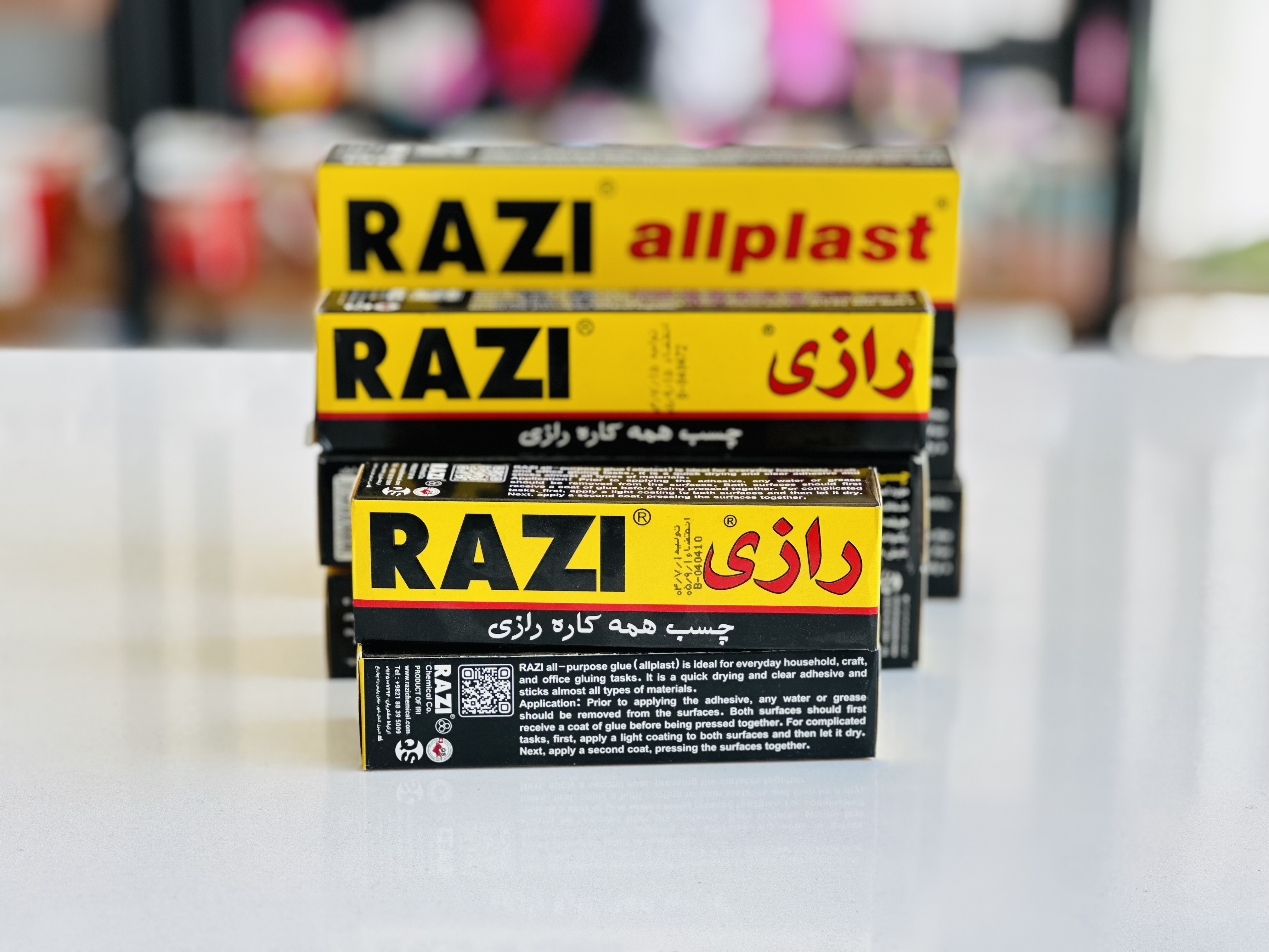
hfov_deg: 25.3
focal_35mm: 77
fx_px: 2823
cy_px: 476
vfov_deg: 19.1
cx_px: 634
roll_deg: -0.7
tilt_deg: -15.3
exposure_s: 1/121
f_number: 2.8
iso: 80
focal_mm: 9
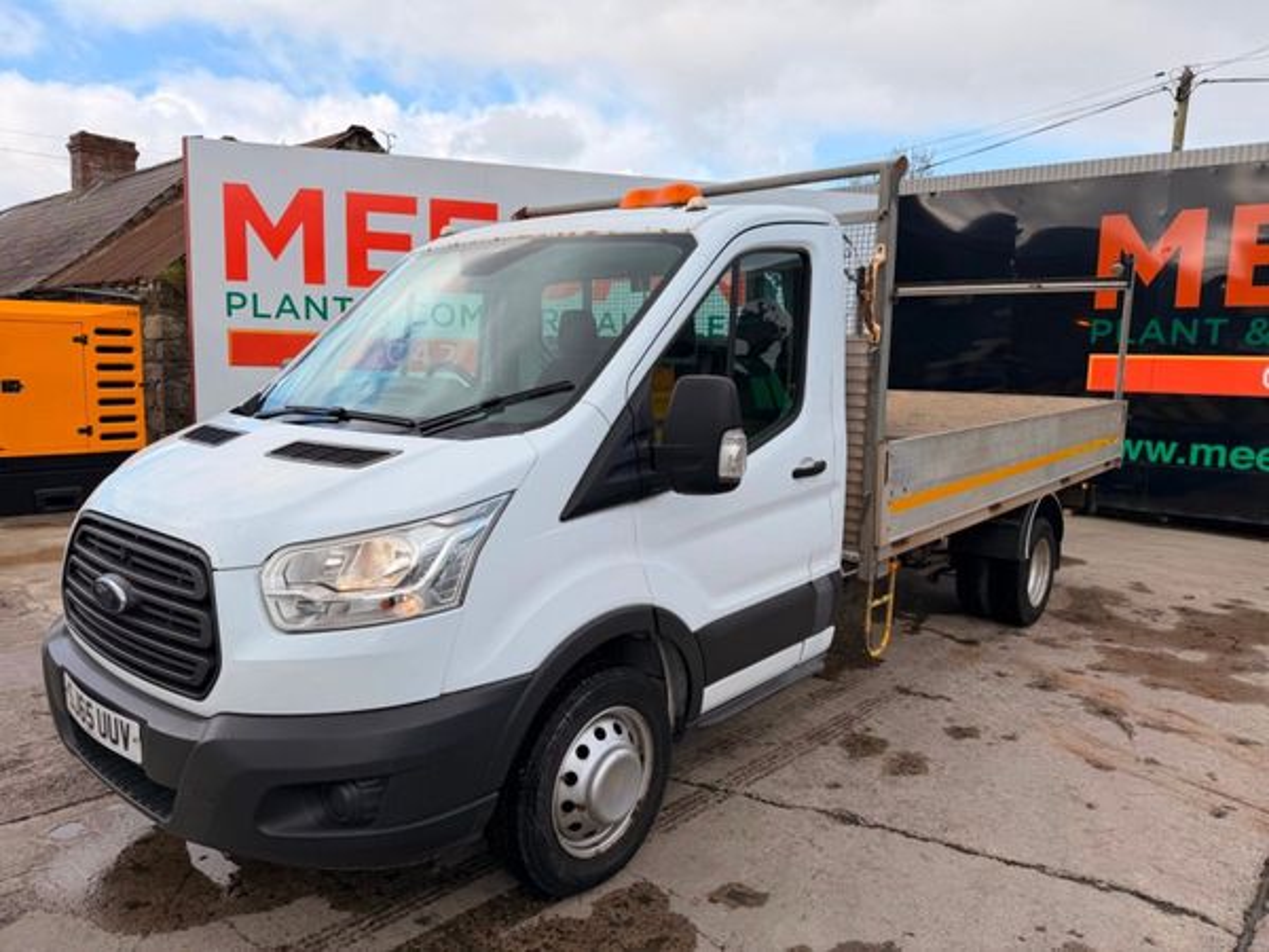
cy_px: 476
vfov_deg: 56.8
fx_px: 880
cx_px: 634
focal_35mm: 24
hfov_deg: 71.6
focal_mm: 6.76
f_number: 1.78
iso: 80
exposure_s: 1/2703
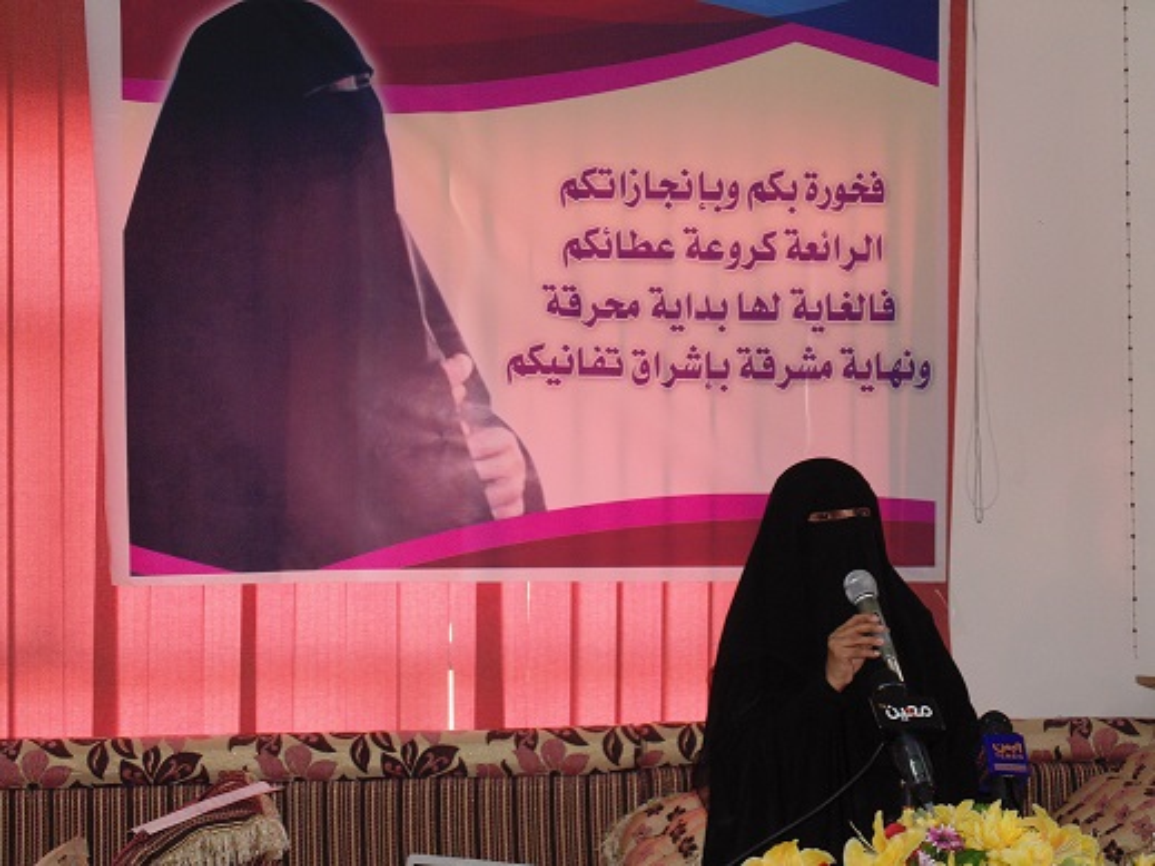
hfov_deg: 36.2
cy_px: 433
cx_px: 578
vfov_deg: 27.5
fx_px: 1768
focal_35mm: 53
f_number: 3.9
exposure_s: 1/60
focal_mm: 9.5
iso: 200
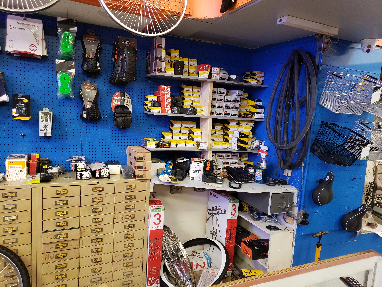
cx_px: 191
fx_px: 287
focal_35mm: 26
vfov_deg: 53.1
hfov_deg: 67.3
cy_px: 144
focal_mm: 4.3
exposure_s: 1/30
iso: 250
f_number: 1.5
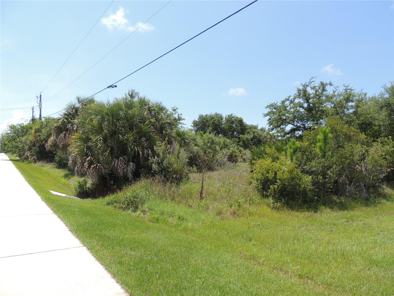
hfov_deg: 71.6
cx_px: 197
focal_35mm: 24
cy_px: 148
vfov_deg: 56.8
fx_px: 273
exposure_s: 1/1000
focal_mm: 4.3
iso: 100
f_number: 3
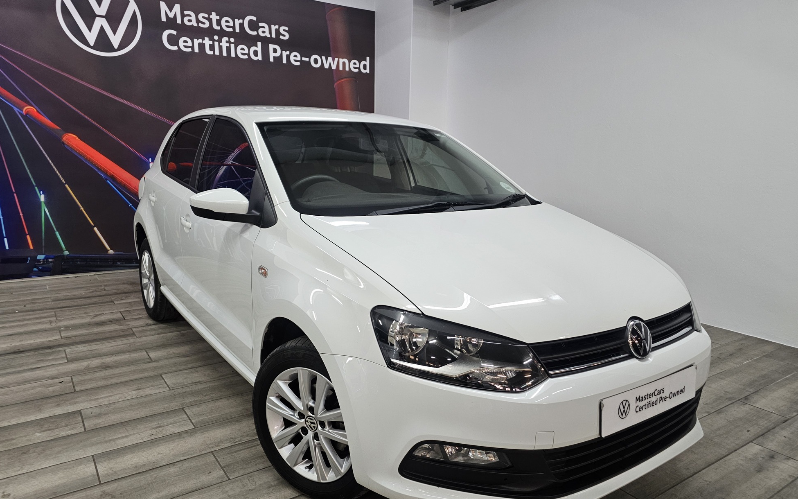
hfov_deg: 72.5
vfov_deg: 49.2
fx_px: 544
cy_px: 267
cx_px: 407
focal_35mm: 25
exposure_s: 1/100
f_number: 1.7
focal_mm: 6.3
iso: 200
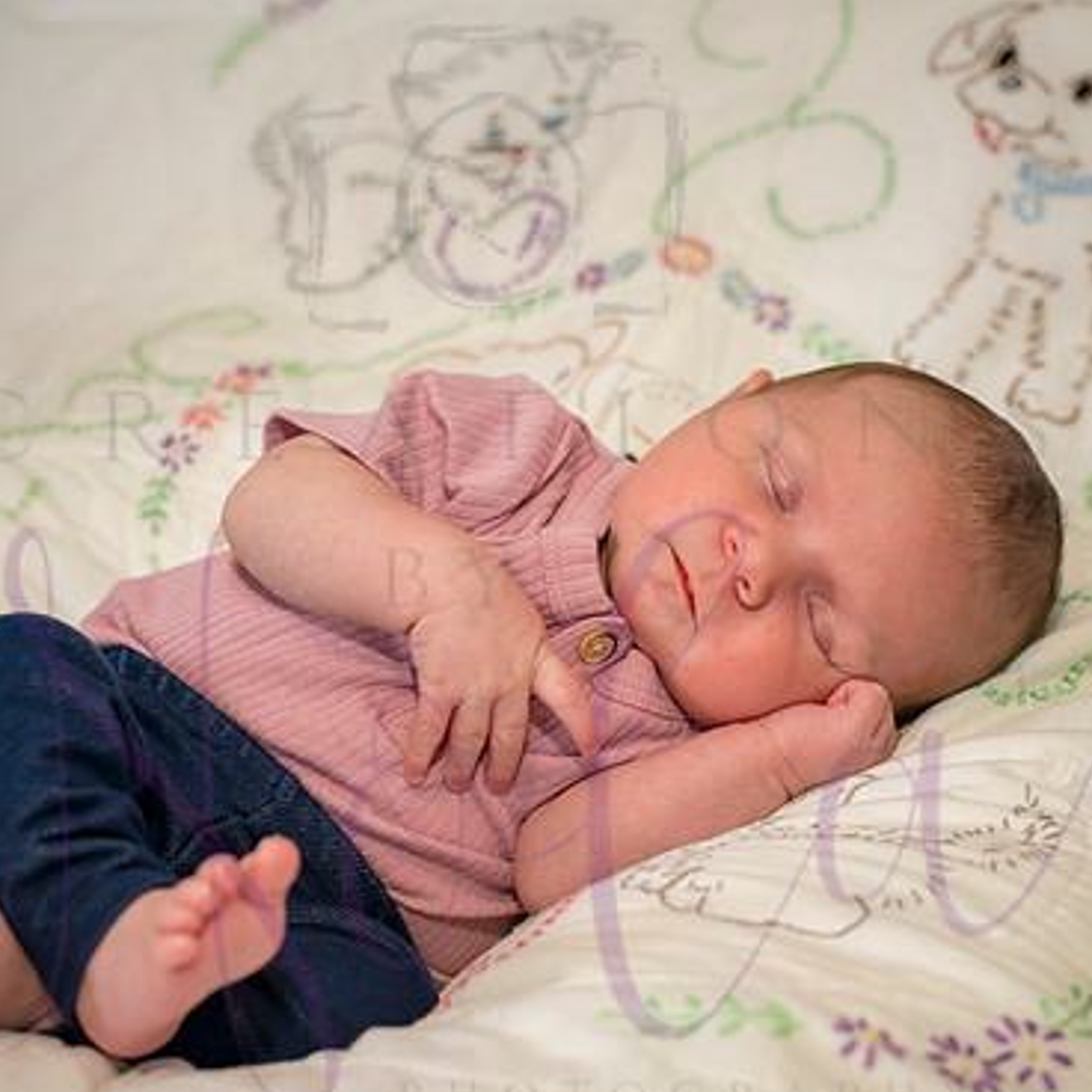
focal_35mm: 67
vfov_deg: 25.7
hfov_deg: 25.7
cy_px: 571
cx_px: 504
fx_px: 2391
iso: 800
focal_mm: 50
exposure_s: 1/60
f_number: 4
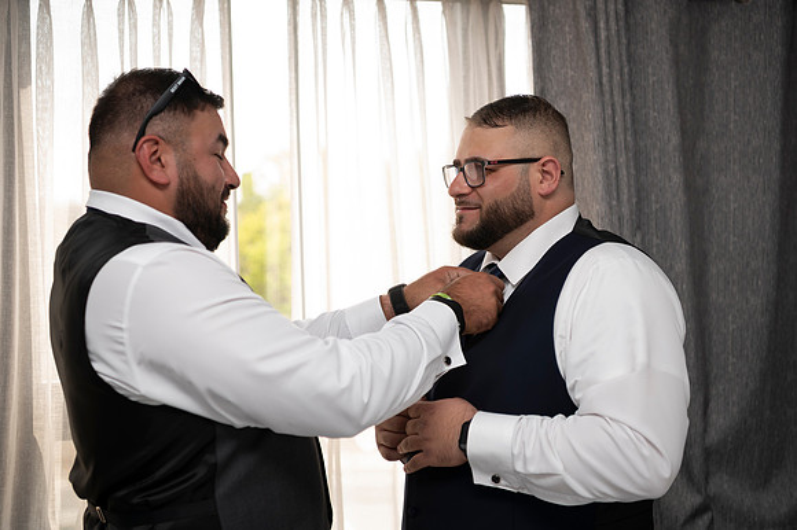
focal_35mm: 50
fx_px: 1106
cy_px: 265
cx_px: 398
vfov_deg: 27.0
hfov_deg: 39.6
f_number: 2.8
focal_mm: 50
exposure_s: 1/100
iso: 50
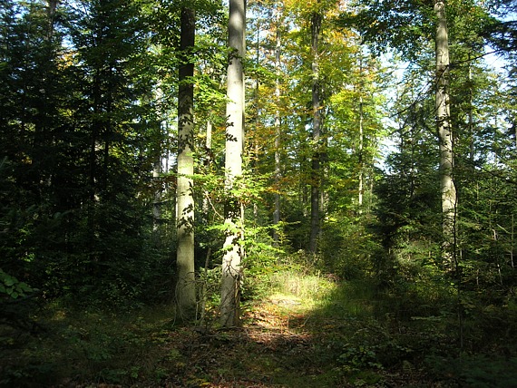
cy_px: 194
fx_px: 568
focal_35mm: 38
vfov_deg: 37.7
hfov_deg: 49.0
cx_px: 258
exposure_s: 1/214
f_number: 2.8
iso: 64
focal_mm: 7.8
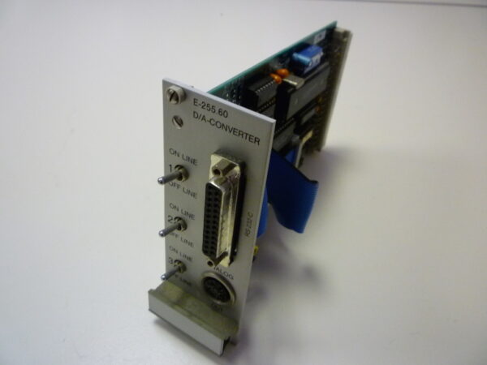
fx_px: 408
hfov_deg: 61.7
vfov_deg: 48.2
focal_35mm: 29
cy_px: 182
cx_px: 244
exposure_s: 1/30
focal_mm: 5.2
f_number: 3.3
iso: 400
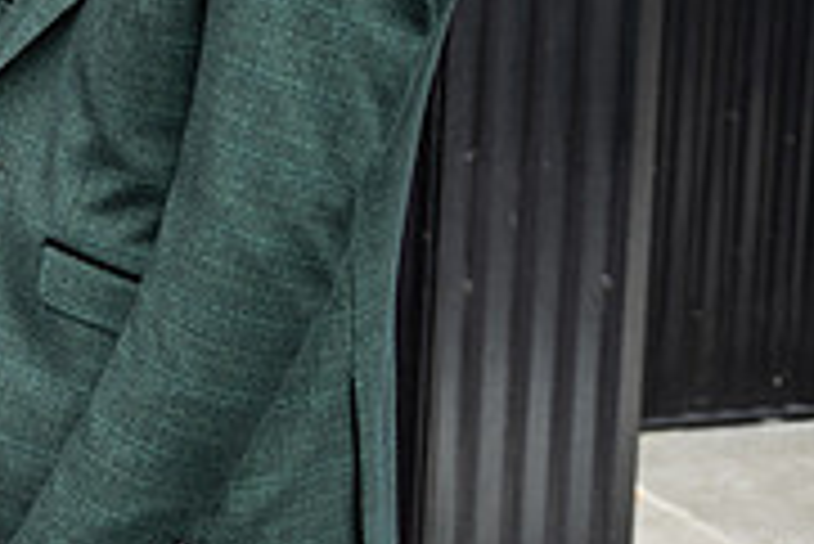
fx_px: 2534
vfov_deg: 12.1
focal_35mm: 112
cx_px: -310
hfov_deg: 16.9
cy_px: -43
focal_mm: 35
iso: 160
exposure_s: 1/200
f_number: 3.5
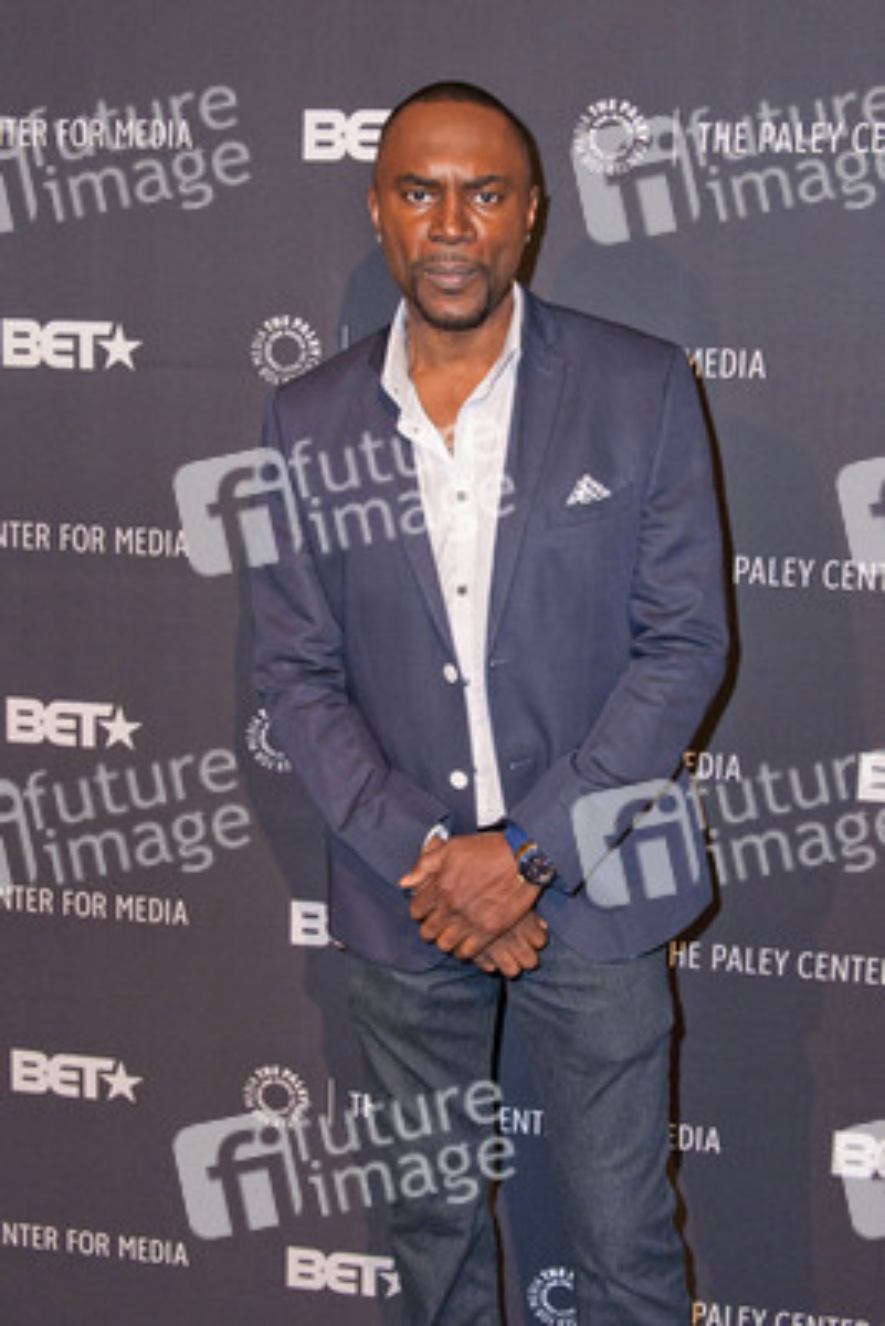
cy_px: 663
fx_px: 1179
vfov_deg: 58.7
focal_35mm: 32
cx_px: 442
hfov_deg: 41.1
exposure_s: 1/400
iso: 500
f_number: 4.5
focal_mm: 32
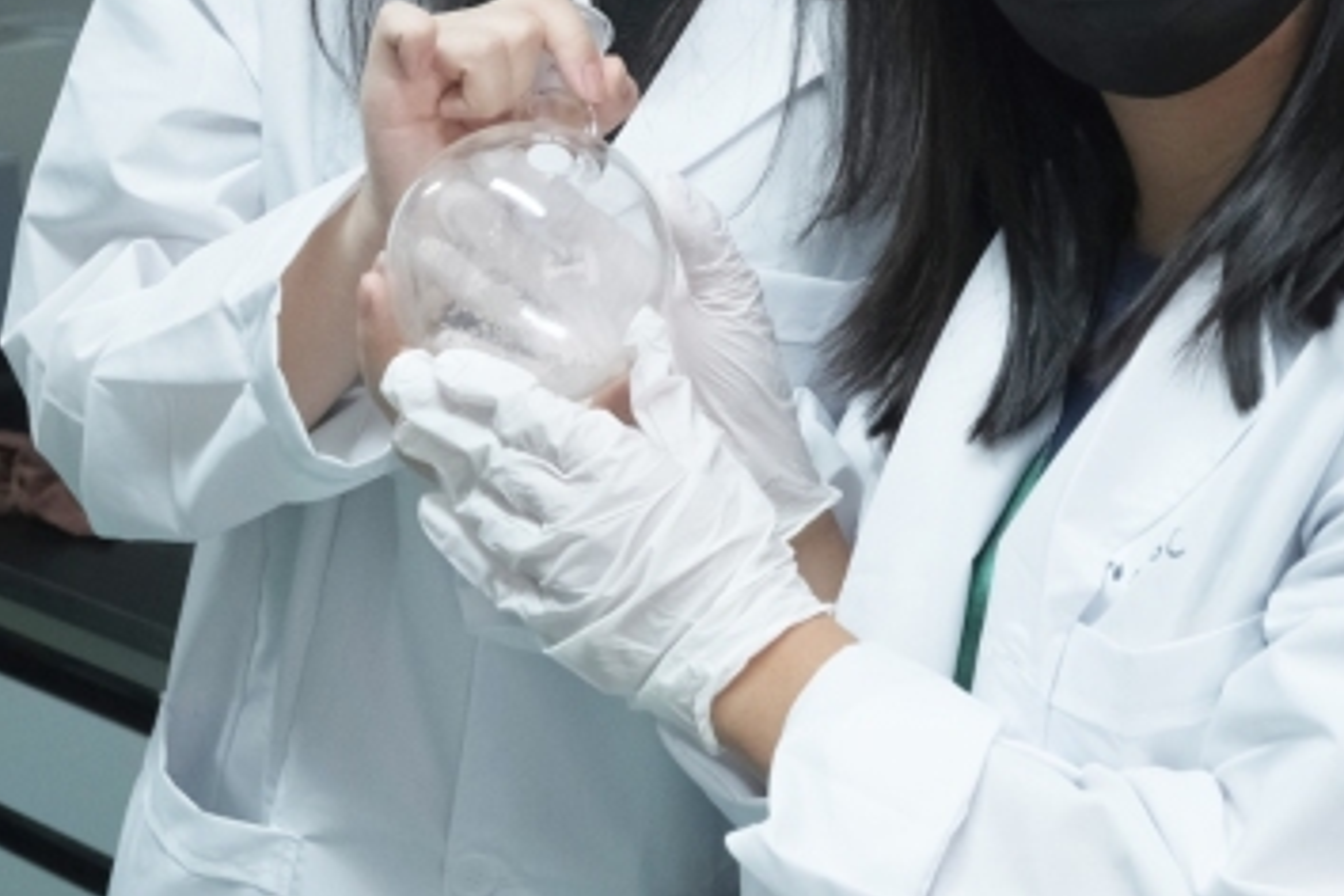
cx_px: 873
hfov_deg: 25.6
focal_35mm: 79
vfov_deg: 16.8
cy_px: -82
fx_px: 2949
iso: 1600
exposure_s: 1/160
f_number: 5.6
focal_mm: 23.5
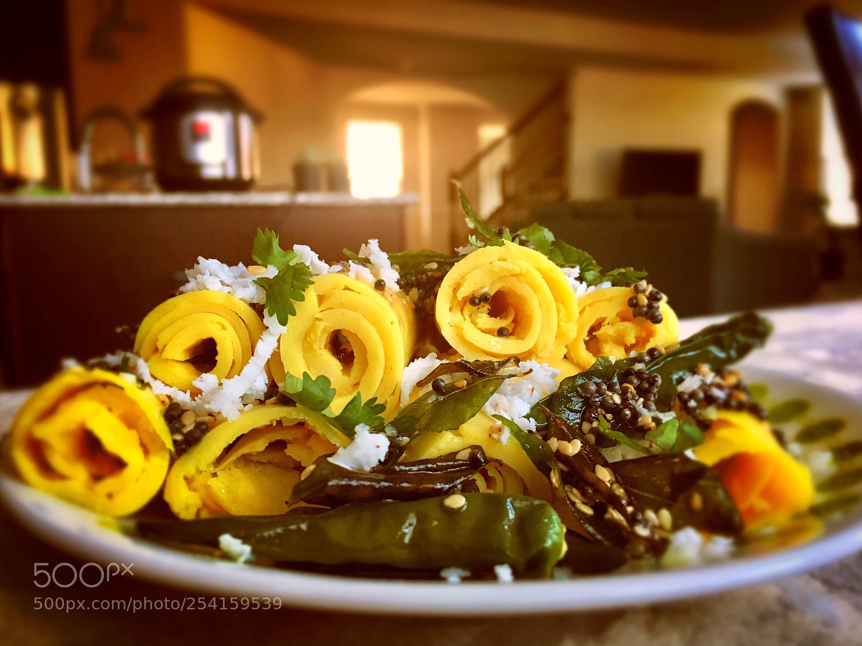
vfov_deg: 48.2
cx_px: 431
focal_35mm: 29
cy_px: 323
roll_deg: +0.5
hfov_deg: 61.7
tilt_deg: -7.7
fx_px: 722
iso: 125
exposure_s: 1/30
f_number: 2.2
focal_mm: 4.15
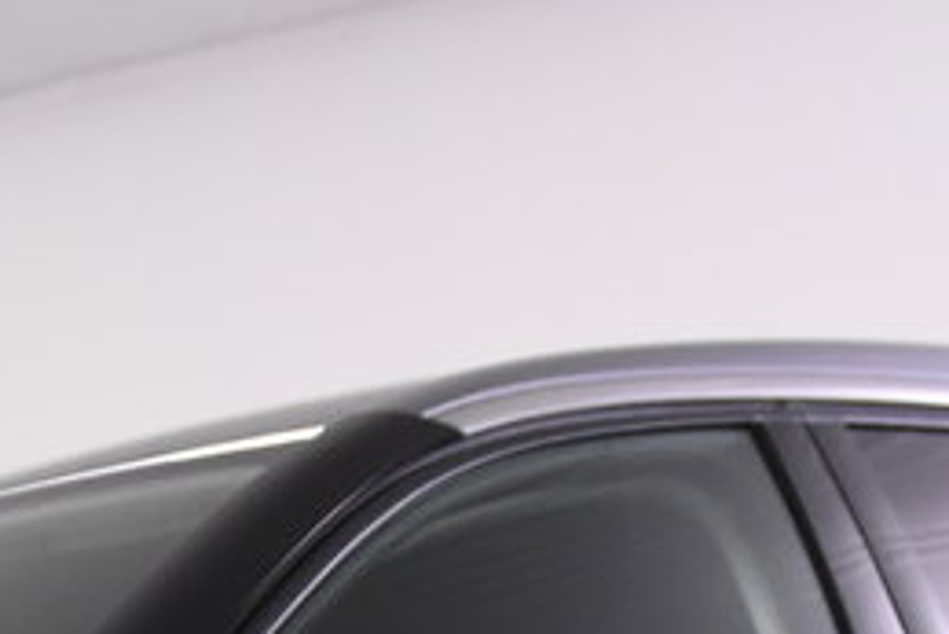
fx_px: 4299
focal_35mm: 163
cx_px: -216
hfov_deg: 12.3
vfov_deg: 7.8
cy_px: 1526
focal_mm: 22
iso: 1600
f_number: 4.5
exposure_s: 1/80
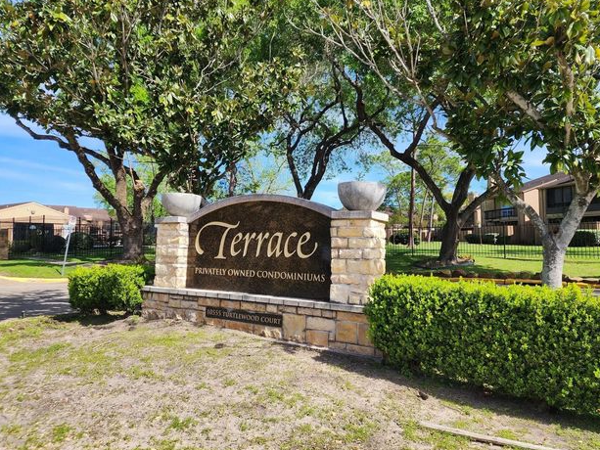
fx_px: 416
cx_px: 296
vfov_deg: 56.8
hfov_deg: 71.6
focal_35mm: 24
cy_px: 221
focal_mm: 6.4
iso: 12
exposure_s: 1/645
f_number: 1.8
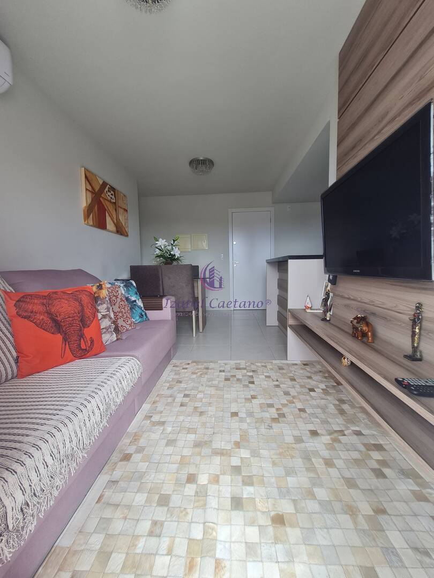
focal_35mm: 13
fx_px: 217
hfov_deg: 89.9
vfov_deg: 106.2
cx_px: 217
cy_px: 289
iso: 64
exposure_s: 1/120
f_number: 2.2
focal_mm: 1.74
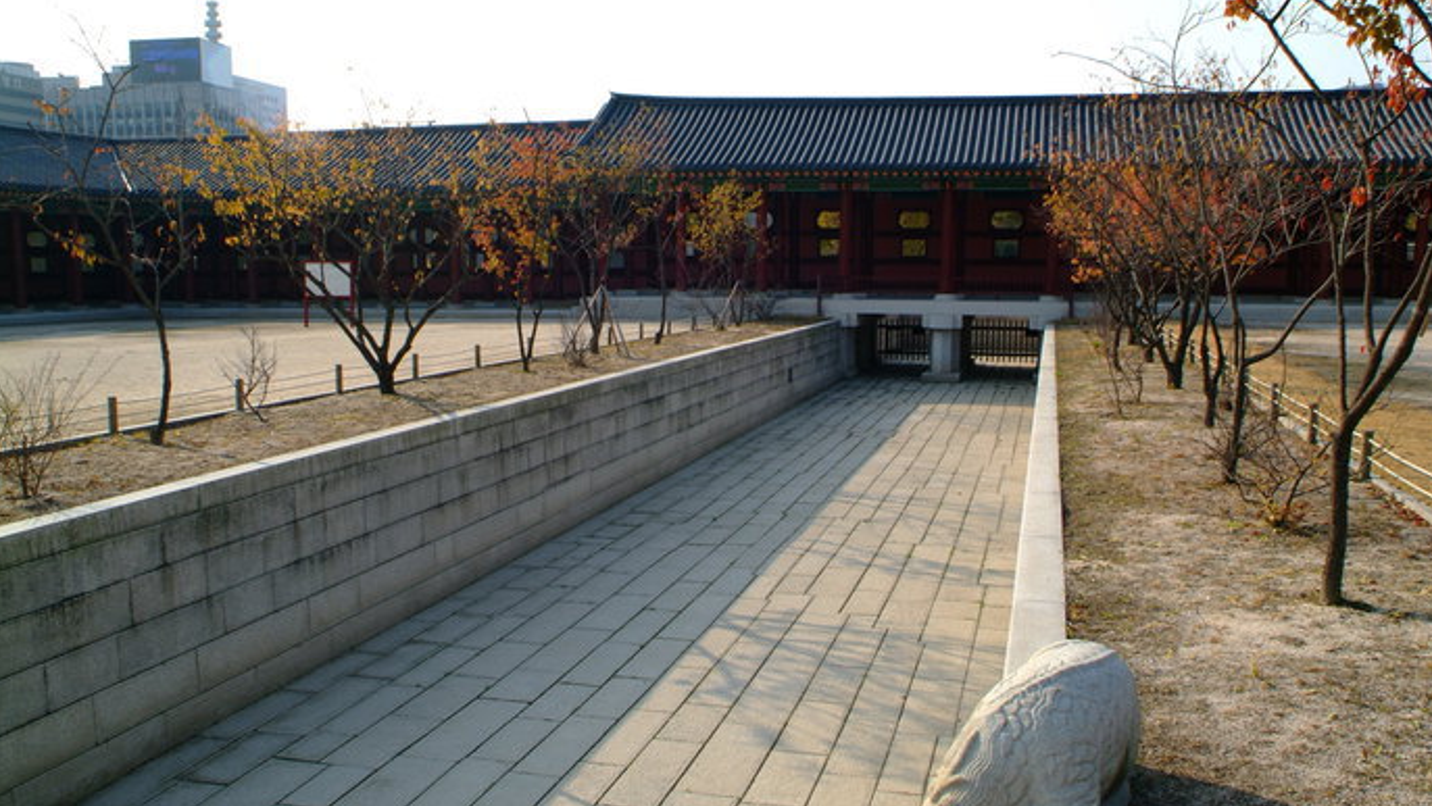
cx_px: 722
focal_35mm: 32
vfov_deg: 36.6
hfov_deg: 61.0
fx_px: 1215
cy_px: 462
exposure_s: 1/250
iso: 200
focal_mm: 20
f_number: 8
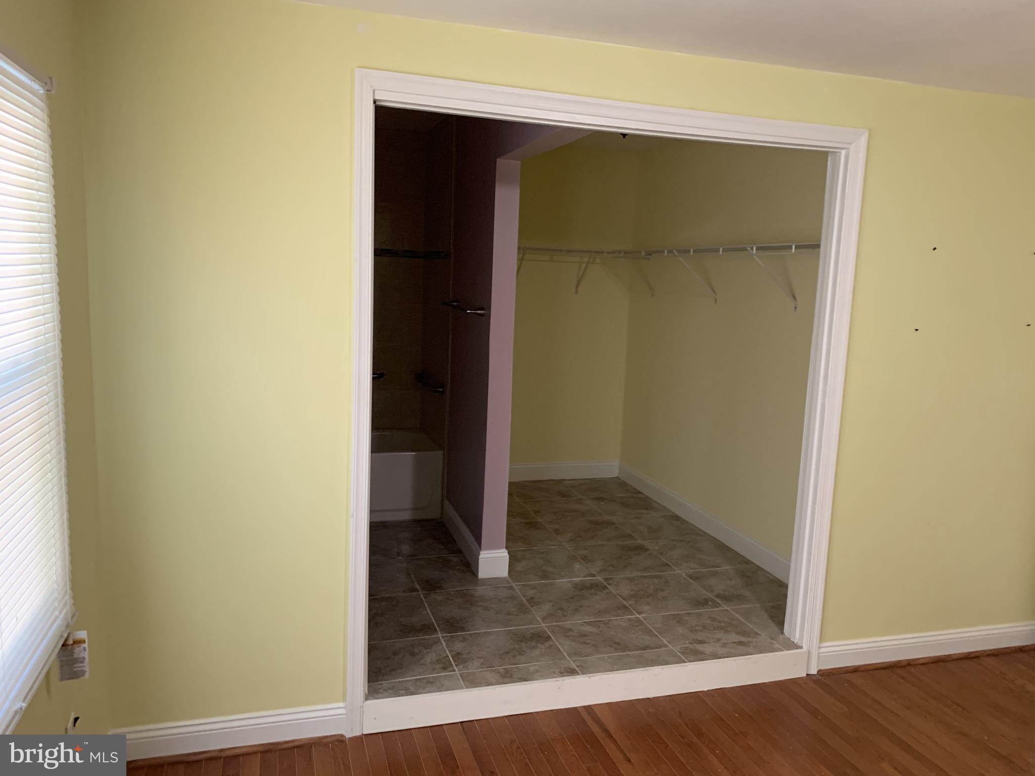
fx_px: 777
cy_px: 388
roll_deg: -2.8
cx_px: 518
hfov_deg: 67.3
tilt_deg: -9.8
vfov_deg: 53.1
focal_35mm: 26
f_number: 1.8
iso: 250
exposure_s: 1/60
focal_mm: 4.25
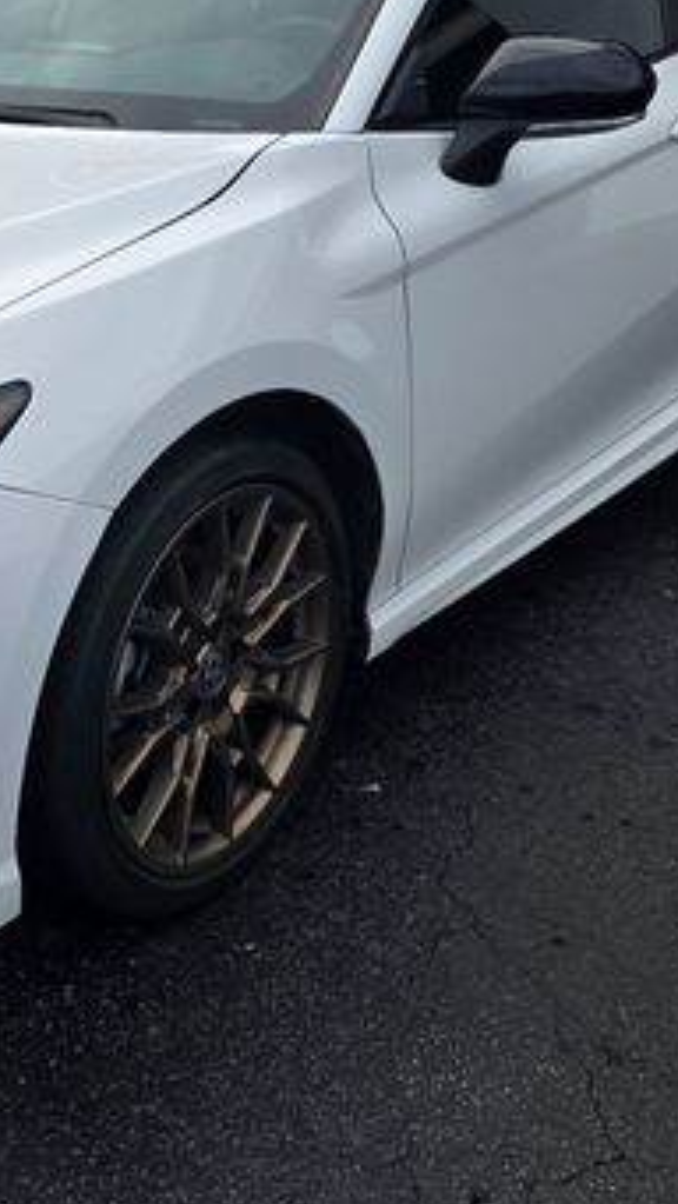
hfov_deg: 24.1
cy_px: 378
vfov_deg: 43.0
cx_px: -35
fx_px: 1501
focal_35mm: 47
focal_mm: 6.3
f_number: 1.7
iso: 80
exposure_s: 1/4057
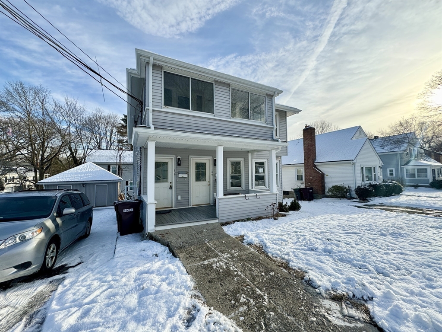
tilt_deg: +2.4
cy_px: 166
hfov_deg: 102.1
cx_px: 221
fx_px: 179
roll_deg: +0.7
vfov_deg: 85.7
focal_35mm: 14
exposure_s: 1/763
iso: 50
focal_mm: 2.22
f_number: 2.2
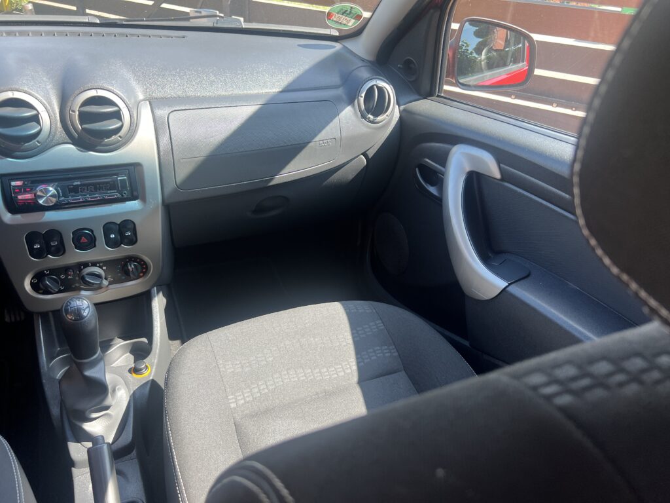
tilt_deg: -31.1
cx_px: 335
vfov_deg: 53.1
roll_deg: -4.2
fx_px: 503
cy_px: 252
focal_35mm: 26
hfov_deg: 67.3
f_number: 1.5
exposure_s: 1/168
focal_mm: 5.7
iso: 40
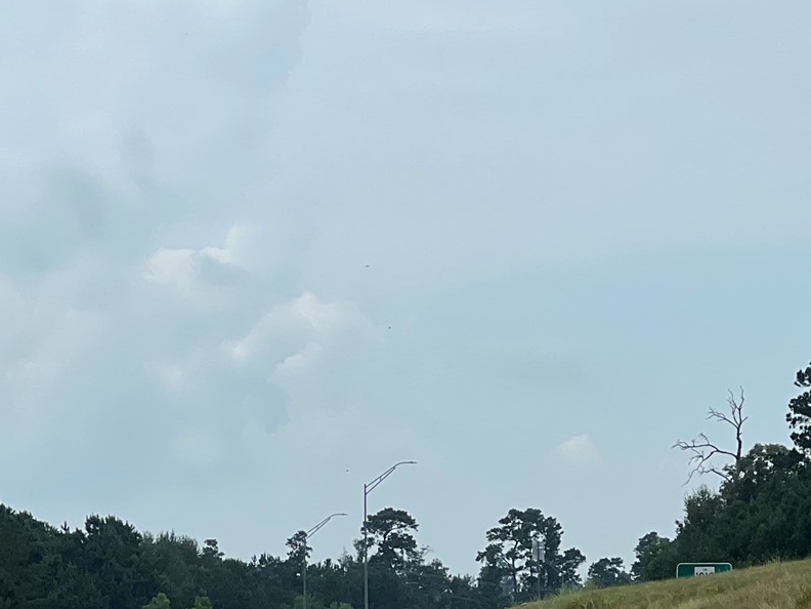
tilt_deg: +1.8
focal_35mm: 199
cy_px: 483
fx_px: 4662
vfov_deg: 7.5
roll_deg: +0.5
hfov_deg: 9.9
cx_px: 236
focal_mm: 9
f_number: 2.8
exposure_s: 1/1292
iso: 32
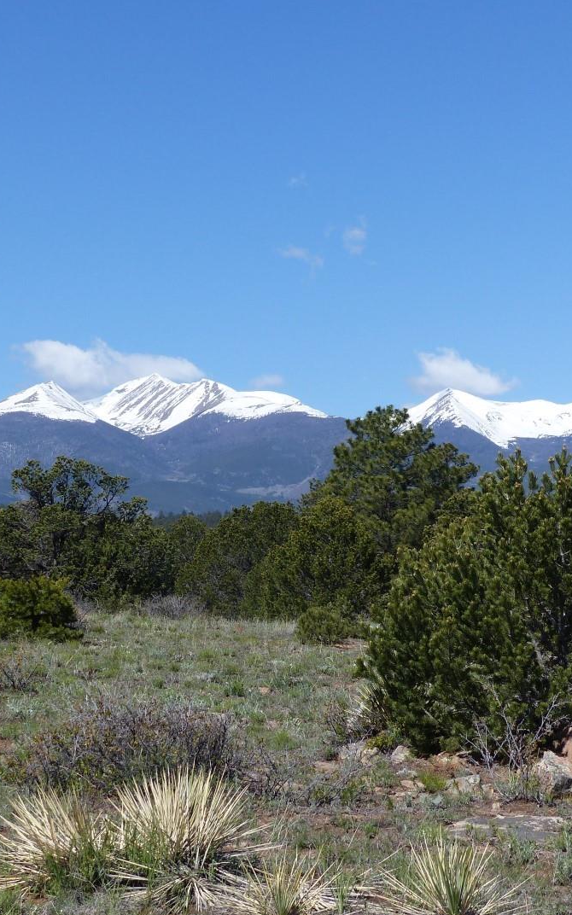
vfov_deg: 22.1
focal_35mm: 94
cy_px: 460
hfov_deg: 13.9
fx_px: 2345
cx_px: 248
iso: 100
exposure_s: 1/1300
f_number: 4
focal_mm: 11.9
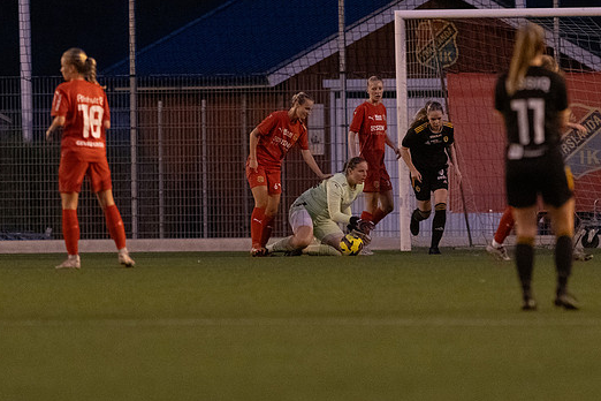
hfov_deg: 3.1
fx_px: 11134
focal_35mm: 667
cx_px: 300
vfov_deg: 2.1
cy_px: 221
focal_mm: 300
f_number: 3.2
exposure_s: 1/640
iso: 8000
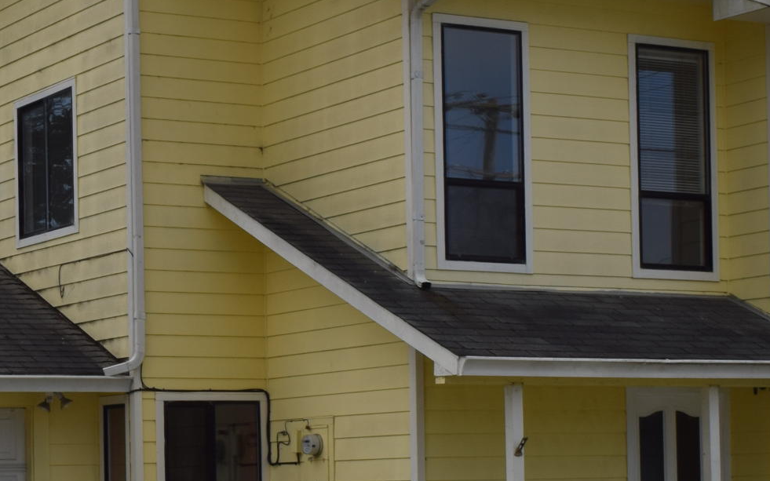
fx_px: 2257
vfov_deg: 12.0
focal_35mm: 108
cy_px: 486
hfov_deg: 19.2
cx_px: 172
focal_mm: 23
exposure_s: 1/200
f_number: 13
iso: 100
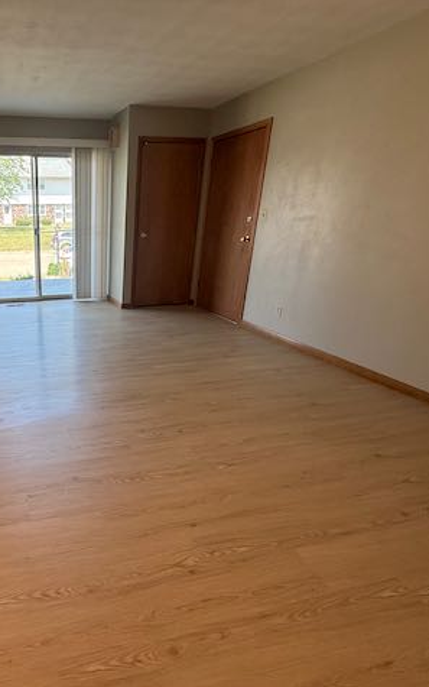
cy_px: 344
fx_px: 374
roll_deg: +0.6
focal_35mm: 20
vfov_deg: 85.1
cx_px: 69
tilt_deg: -19.6
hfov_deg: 54.4
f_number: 2.2
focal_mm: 2.22
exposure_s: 1/120
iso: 64
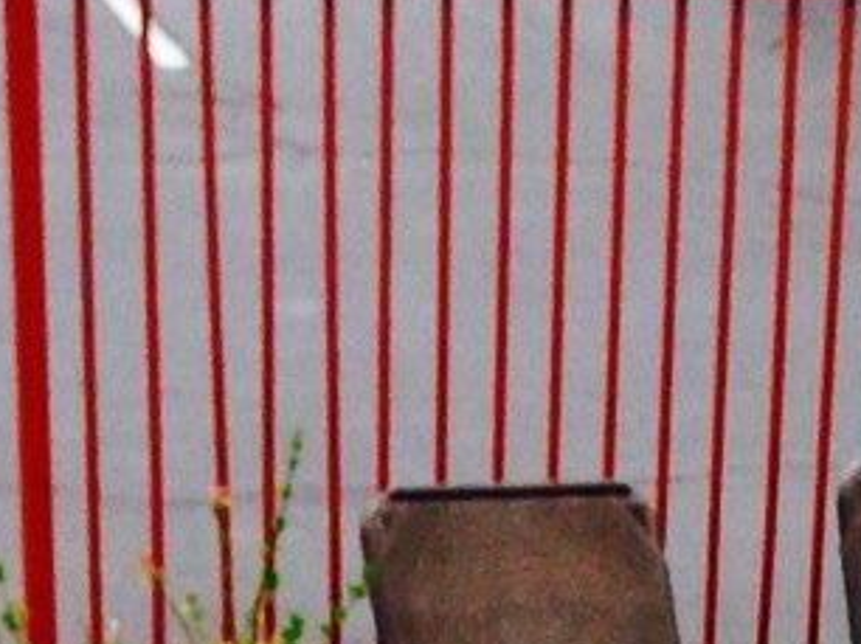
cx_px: 1176
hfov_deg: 8.8
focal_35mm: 221
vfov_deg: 6.1
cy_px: 2104
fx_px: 5493
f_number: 2.4
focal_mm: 4.12
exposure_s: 1/285
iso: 50
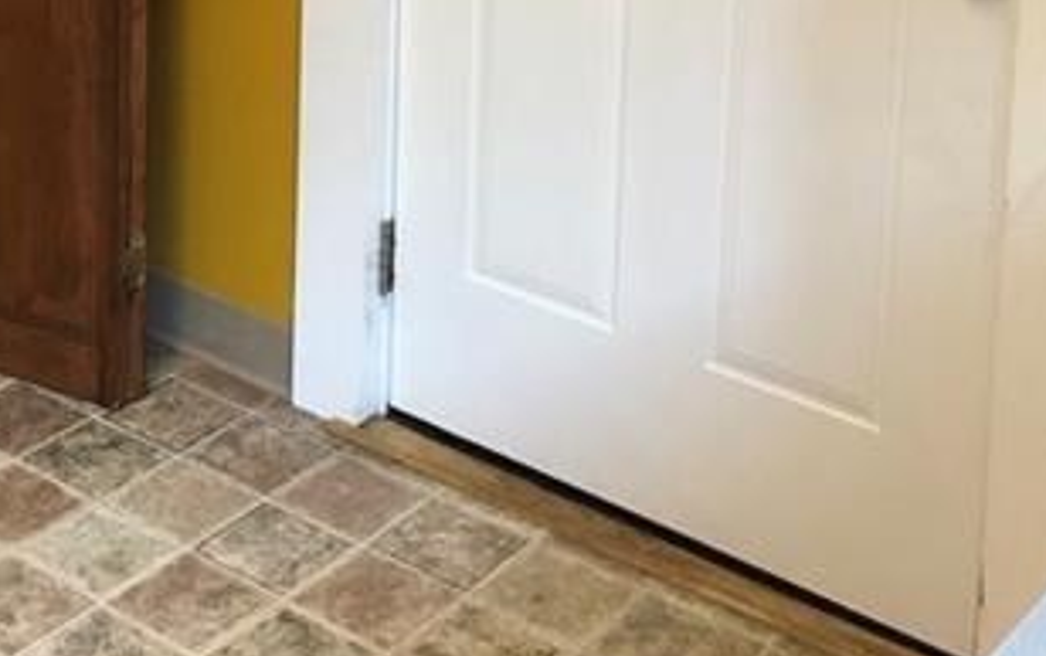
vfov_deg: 16.1
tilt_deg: -10.0
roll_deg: -0.8
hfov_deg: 26.8
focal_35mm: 74
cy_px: -333
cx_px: 92
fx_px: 2111
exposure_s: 1/15
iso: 50
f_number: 1.8
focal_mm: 3.99
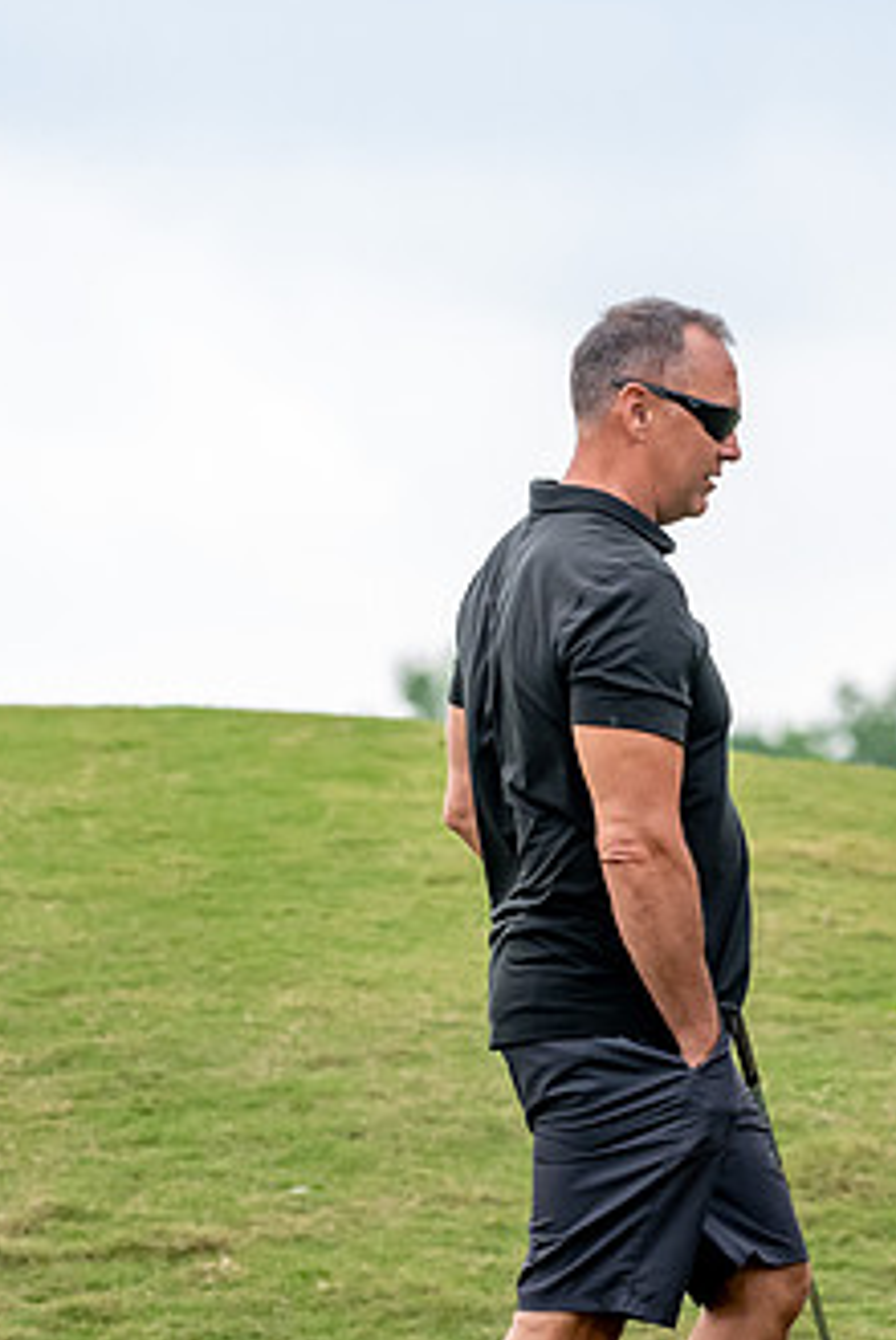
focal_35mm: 410
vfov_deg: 5.0
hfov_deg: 3.4
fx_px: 15273
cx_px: 586
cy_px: 908
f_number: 5.6
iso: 1800
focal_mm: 200
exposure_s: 1/2000
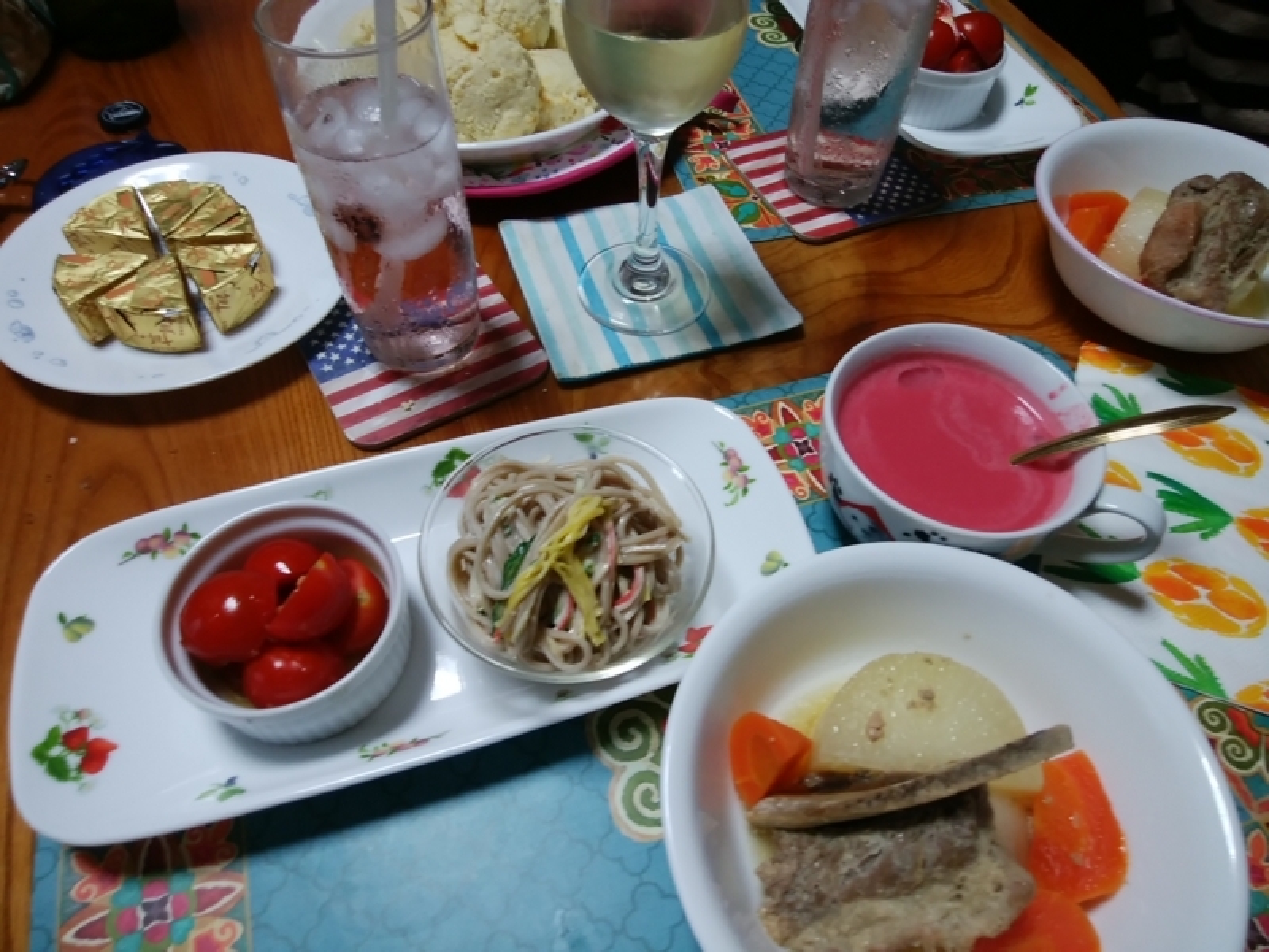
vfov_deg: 61.1
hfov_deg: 76.4
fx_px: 807
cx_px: 634
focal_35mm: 22
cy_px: 476
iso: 64
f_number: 2
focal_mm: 3
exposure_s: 1/25
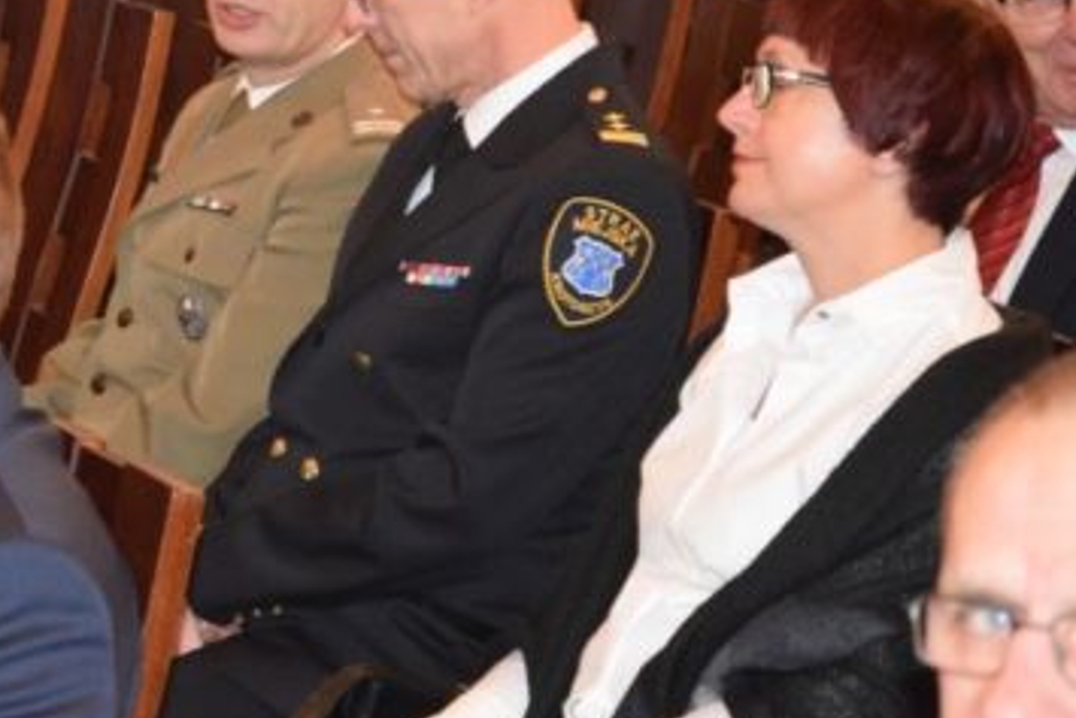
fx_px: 6787
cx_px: -39
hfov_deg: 9.0
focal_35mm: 227
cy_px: 61
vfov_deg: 6.0
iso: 3200
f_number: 5.3
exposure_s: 1/60
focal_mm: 70
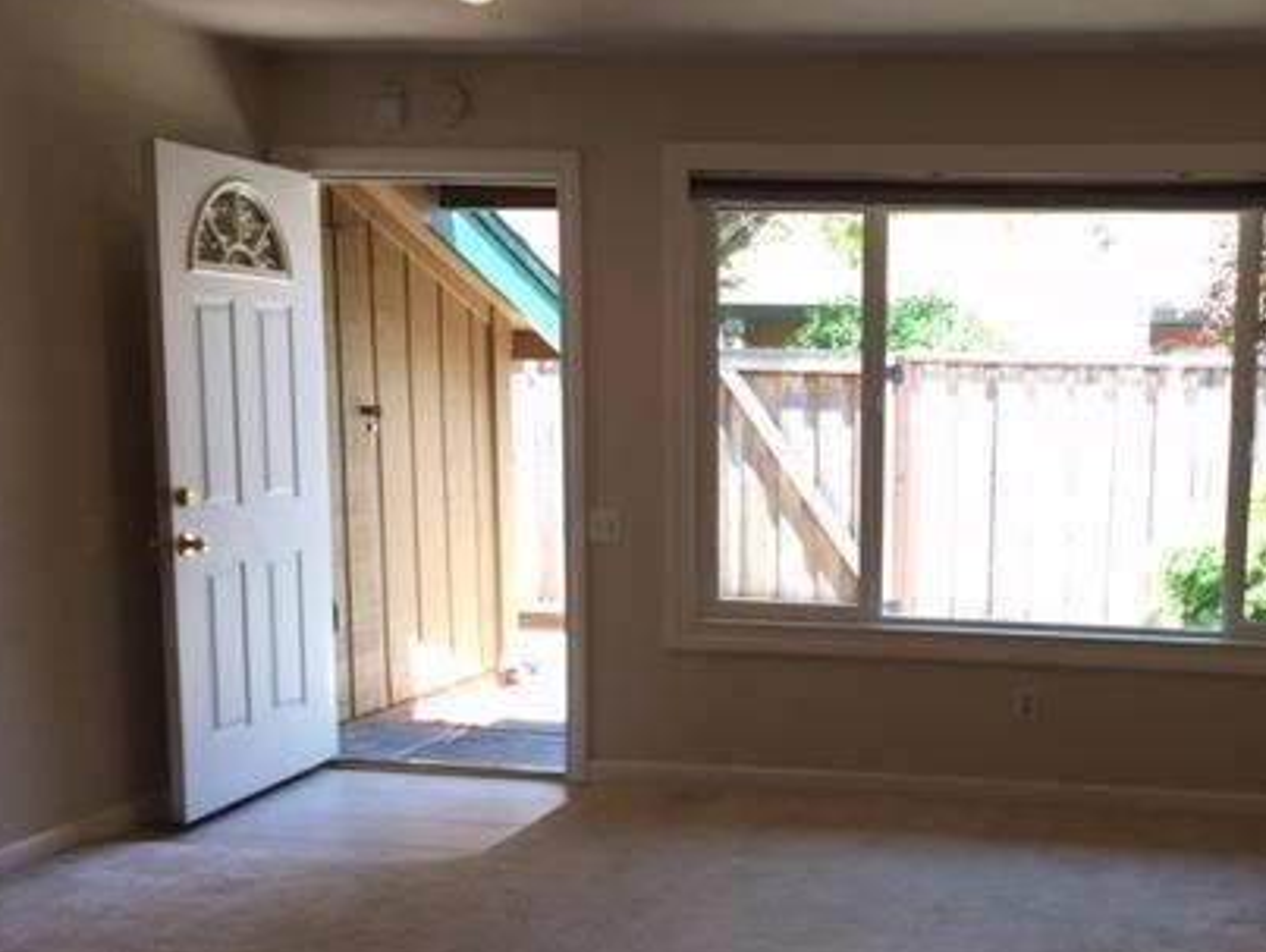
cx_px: 983
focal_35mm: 46
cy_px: 622
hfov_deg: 39.8
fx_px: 1684
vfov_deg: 31.4
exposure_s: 1/60
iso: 32
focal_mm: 4.15
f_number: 2.2
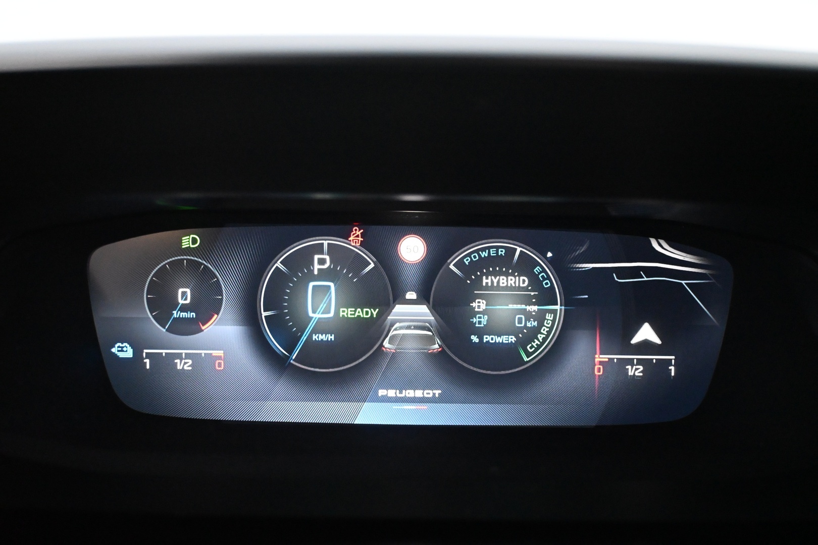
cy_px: 272
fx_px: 954
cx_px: 409
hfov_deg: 46.4
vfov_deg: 31.9
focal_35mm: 42
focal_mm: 28
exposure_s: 1/60
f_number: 4.5
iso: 5600
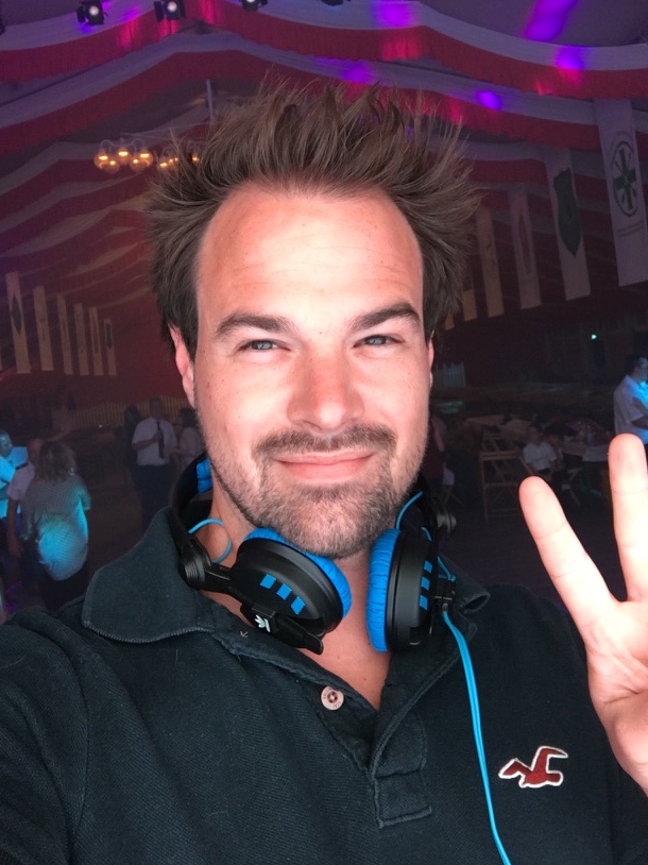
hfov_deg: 36.8
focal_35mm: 39
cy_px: 335
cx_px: 301
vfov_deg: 47.5
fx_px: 974
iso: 32
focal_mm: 2.65
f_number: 2.2
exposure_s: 1/25
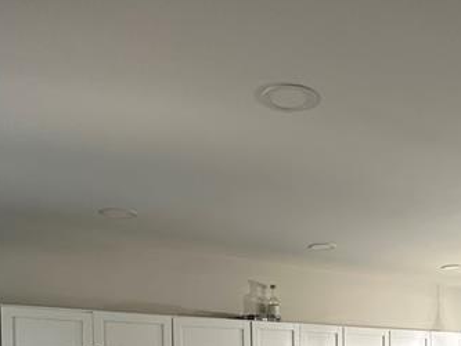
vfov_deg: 29.0
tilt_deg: -2.9
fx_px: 573
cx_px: 303
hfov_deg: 43.3
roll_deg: +0.6
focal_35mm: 43
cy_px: 418
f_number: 2.2
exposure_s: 1/60
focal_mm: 2.22
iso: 250
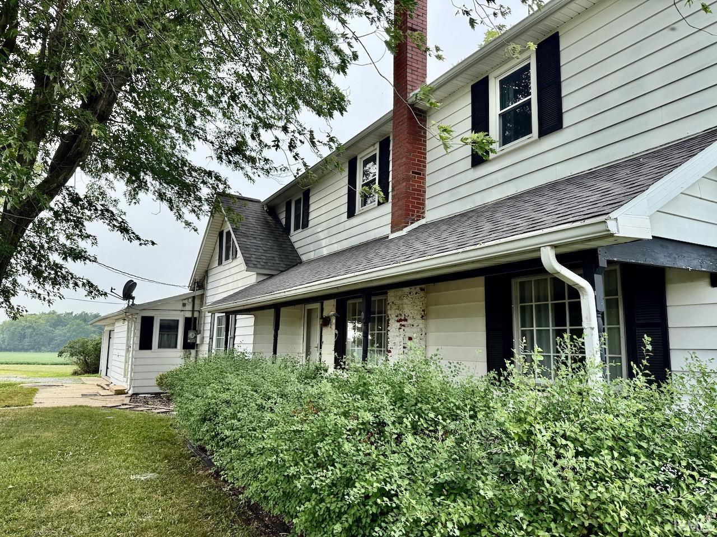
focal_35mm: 24
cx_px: 358
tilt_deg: +8.5
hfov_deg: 71.6
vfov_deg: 56.8
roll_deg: -0.9
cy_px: 268
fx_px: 497
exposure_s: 1/1901
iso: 100
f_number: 1.78
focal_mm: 6.76
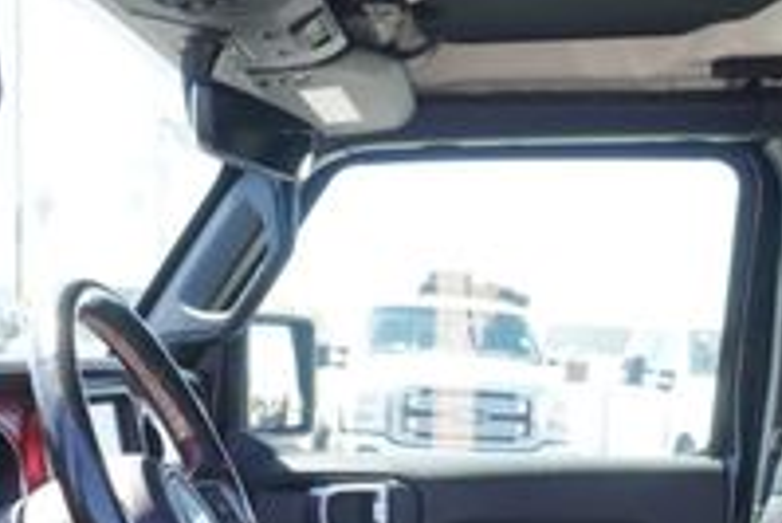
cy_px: 708
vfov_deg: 16.6
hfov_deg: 26.3
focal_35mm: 77
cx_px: 373
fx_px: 1674
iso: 100
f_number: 4
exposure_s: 1/60
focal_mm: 16
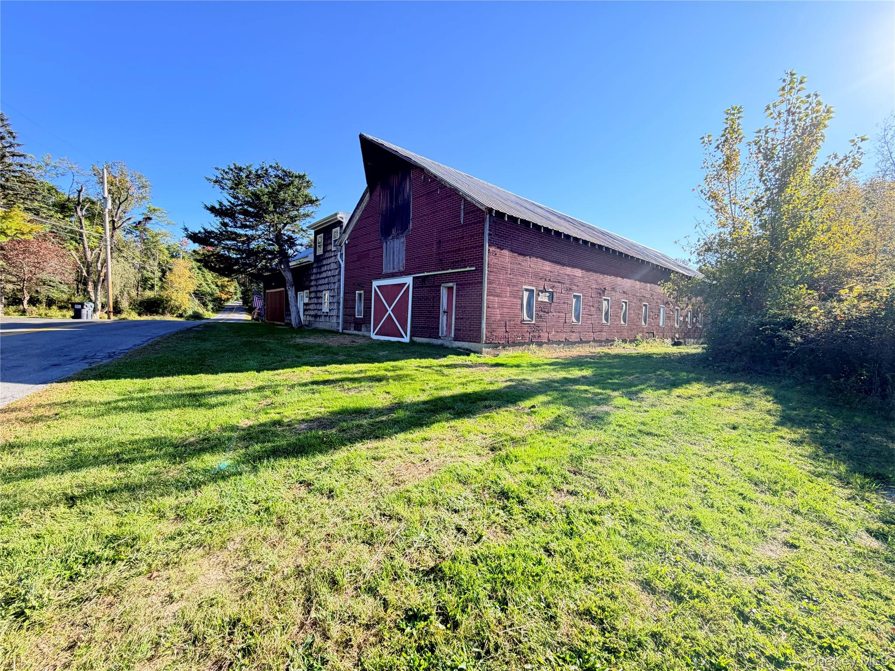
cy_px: 336
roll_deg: -2.0
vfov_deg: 85.7
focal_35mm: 14
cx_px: 448
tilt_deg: -2.2
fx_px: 362
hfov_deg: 102.1
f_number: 2.2
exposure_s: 1/224
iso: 64
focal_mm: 2.22
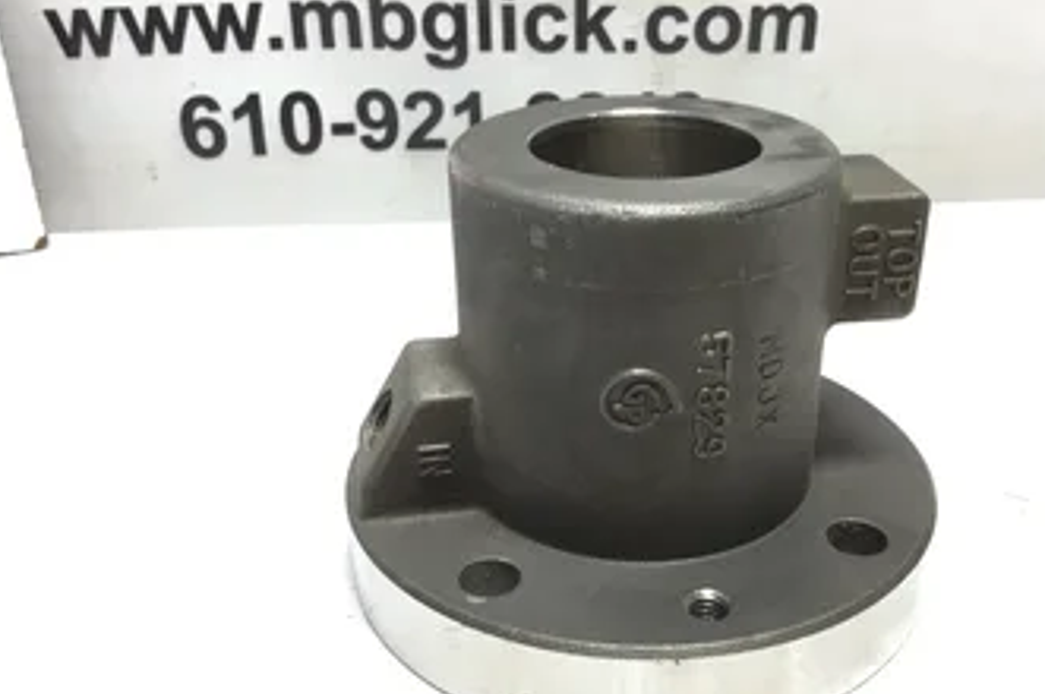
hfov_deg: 49.4
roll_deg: +0.5
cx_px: 600
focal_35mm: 39
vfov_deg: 34.1
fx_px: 1131
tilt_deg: -28.1
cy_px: 369
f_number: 2.4
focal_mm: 3.3
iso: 32
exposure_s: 1/60
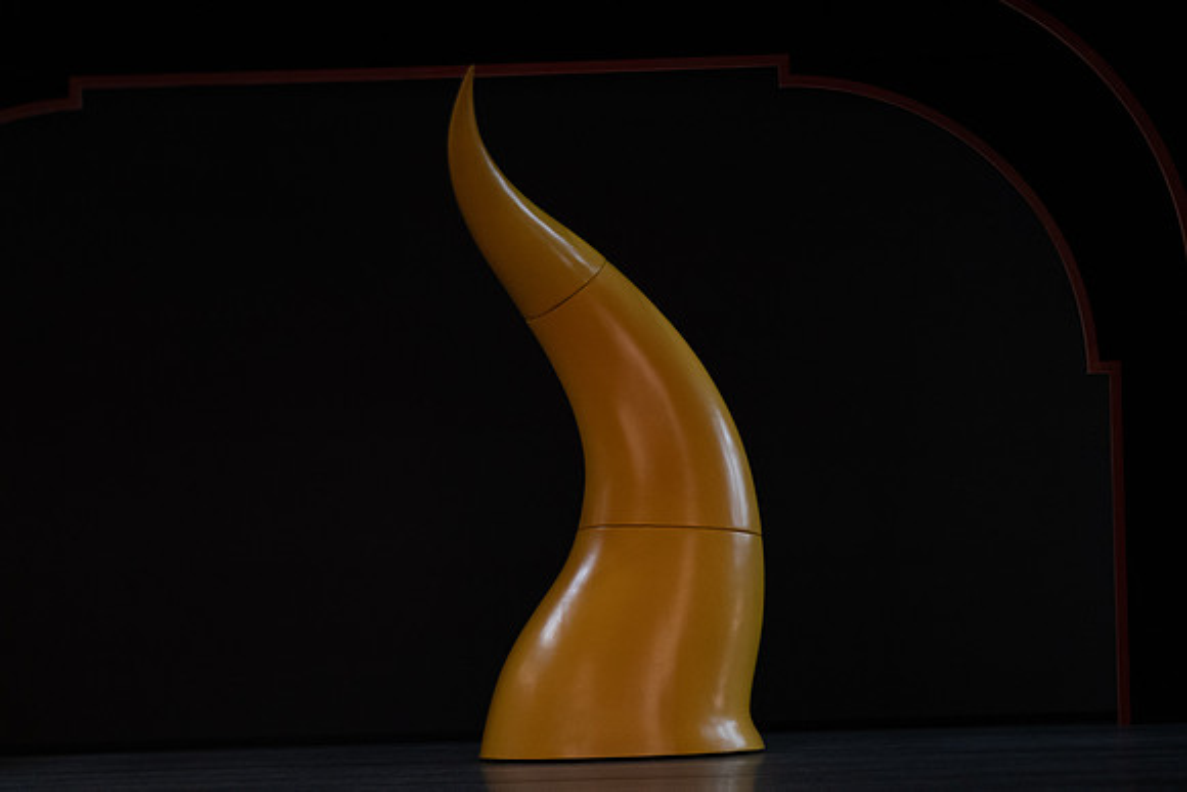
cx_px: 594
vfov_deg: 13.7
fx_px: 3298
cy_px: 396
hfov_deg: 20.4
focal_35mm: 100
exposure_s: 1/30
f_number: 2.8
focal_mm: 100
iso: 3200
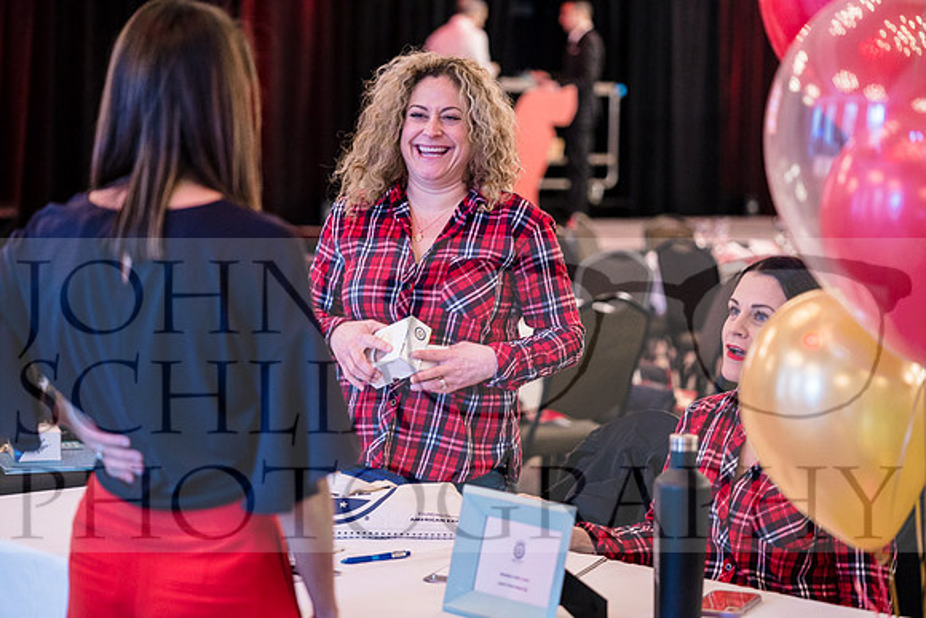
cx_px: 463
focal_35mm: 89
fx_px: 2290
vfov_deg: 15.4
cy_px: 309
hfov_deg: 22.9
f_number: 2.8
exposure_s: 1/60
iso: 5000
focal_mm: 89
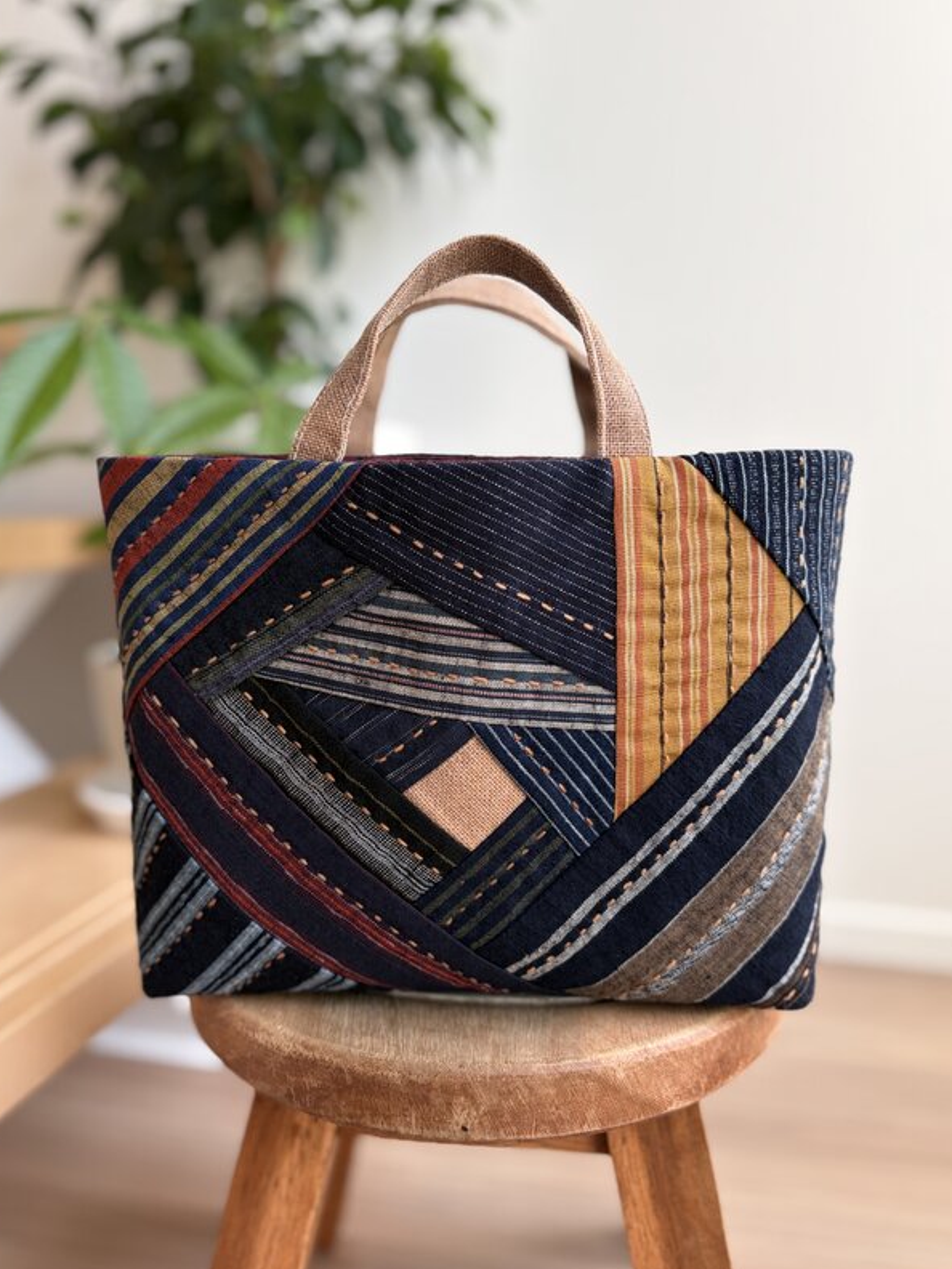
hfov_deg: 49.7
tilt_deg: -6.5
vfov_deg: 63.4
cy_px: 630
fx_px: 1027
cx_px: 463
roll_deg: -0.1
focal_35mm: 28
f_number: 1.6
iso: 80
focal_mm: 5.96
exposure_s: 1/122
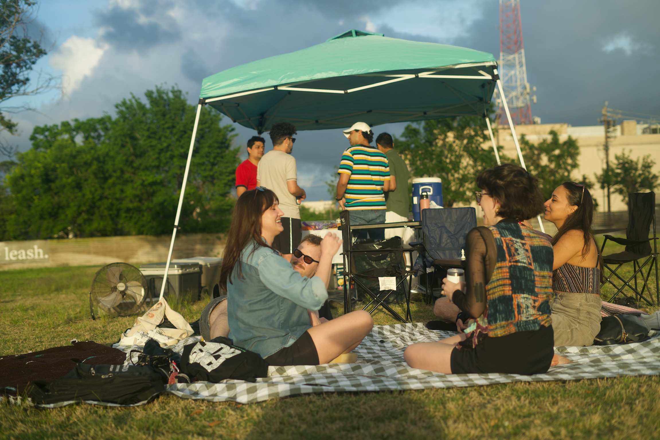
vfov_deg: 27.0
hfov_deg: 39.6
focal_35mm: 50
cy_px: 220
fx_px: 917
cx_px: 330
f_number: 2.8
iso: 100
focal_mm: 50
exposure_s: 1/200
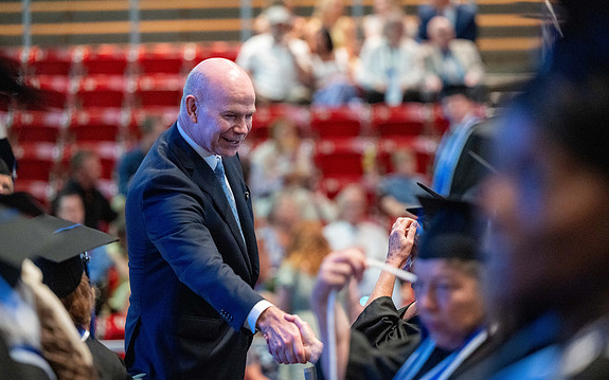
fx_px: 2389
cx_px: 305
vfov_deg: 9.1
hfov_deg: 14.5
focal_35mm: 144
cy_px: 180
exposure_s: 1/125
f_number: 2.8
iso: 6400
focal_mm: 140
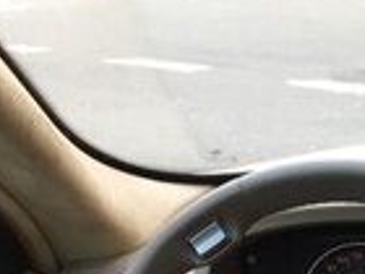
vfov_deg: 9.7
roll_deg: -5.1
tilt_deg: -28.4
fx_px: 1445
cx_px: 766
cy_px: 628
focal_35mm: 137
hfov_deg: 12.4
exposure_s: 1/100
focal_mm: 4.15
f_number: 2.2
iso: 40
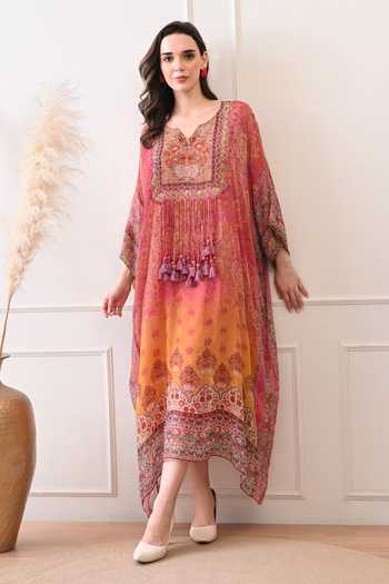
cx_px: 194
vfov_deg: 41.1
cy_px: 292
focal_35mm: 48
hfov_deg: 28.1
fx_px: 778
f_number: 8
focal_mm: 48
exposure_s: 1/160
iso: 320
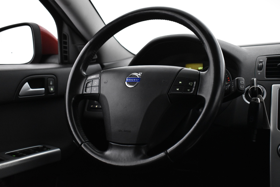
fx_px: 338
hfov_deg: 45.0
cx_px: 140
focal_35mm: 44
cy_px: 94
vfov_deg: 30.9
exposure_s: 1/50
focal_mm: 29
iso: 3200
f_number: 4.2
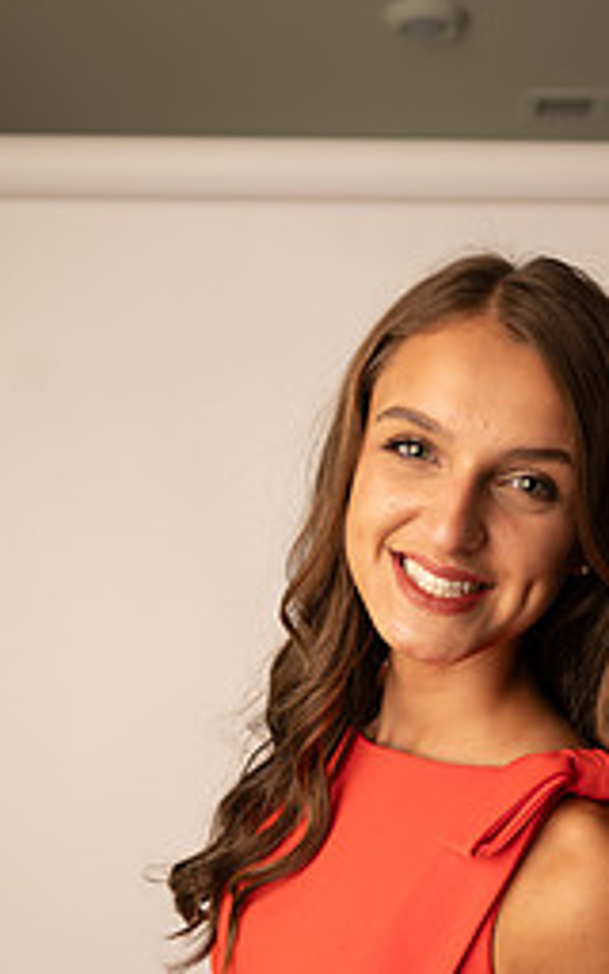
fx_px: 1142
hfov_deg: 29.4
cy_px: 772
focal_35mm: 43
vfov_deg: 44.1
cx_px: 461
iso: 100
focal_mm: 24
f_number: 3.2
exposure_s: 1/160
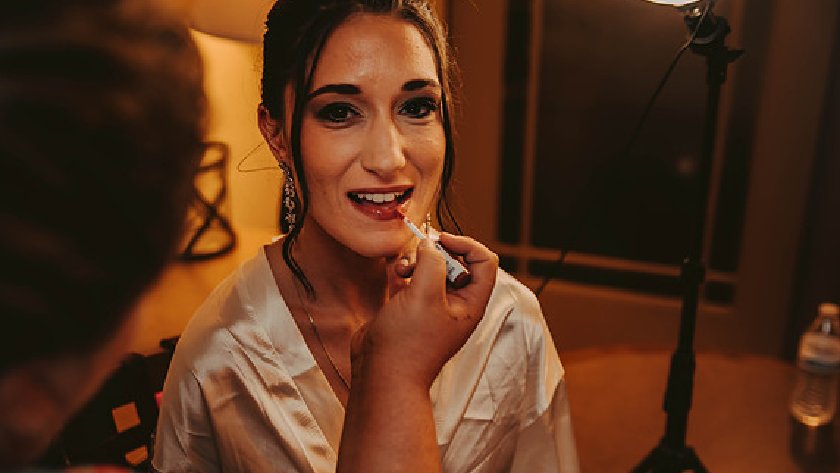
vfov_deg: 23.5
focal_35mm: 51
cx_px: 416
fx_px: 1136
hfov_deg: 40.6
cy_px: 242
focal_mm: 48
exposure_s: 1/60
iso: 320
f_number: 2.8
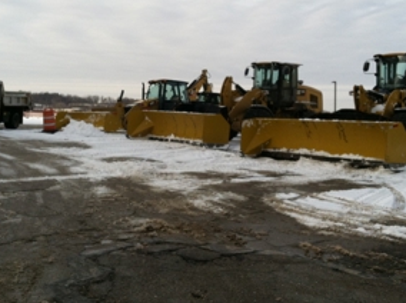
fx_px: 585
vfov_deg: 28.8
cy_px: 96
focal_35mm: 50
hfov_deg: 38.2
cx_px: 177
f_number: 2.8
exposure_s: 1/1317
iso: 80
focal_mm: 3.85
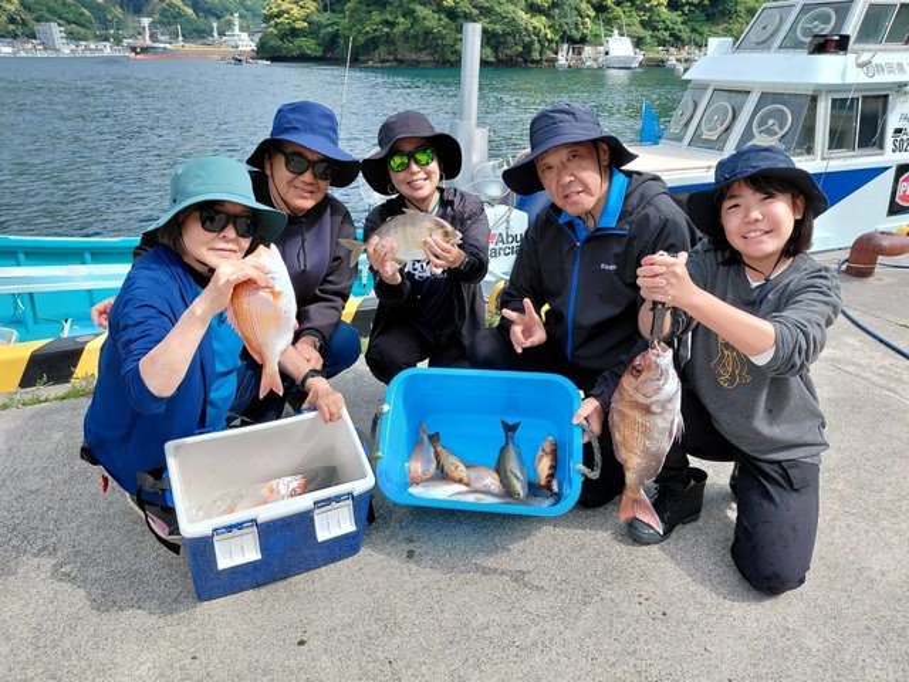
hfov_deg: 69.4
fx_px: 656
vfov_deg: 54.9
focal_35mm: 25
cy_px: 341
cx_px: 454
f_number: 1.8
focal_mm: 4.69
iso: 50
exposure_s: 1/894
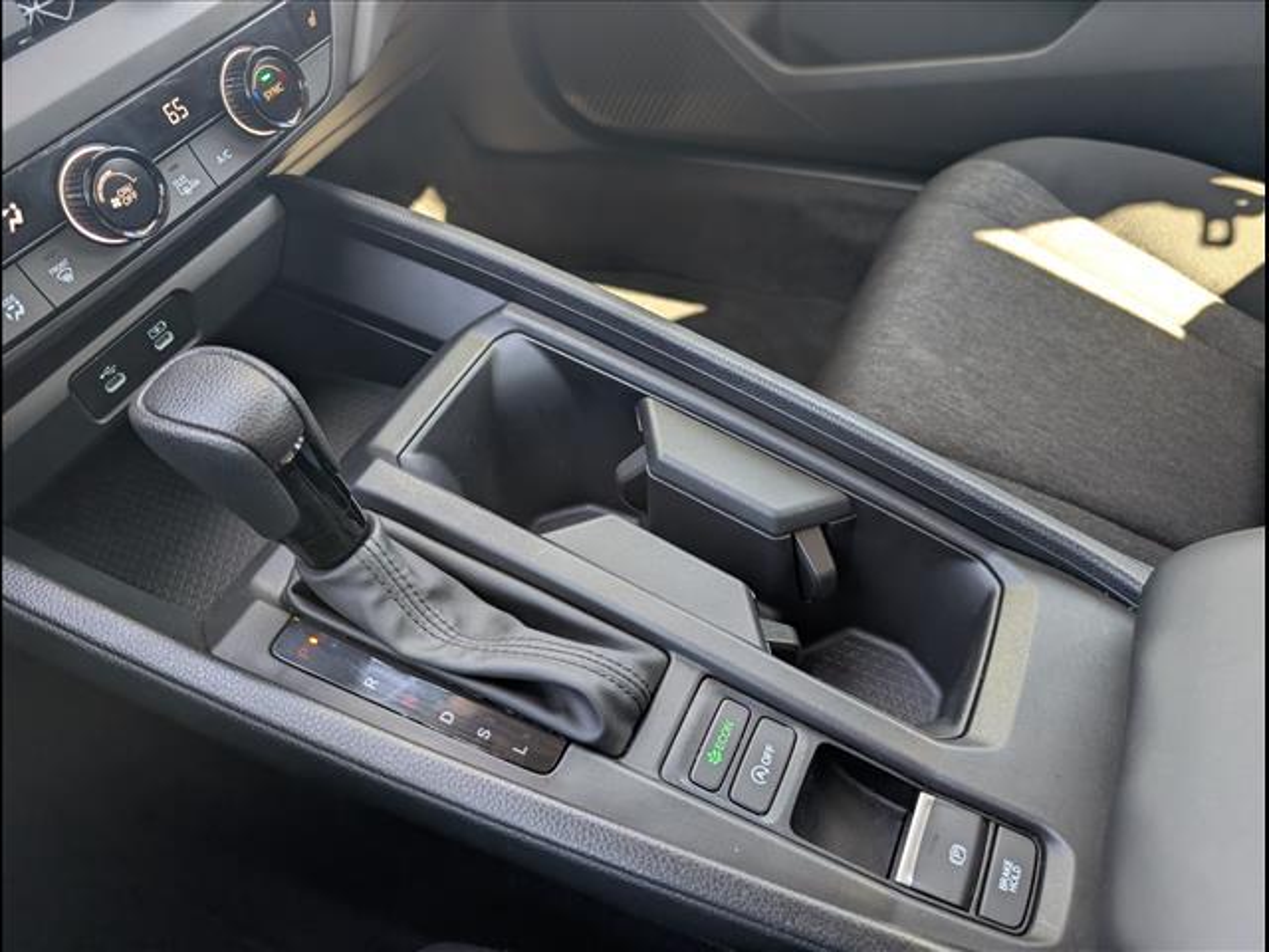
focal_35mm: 24
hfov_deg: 71.6
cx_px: 634
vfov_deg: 56.8
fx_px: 880
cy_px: 476
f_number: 1.68
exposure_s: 1/156
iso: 440
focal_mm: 6.9
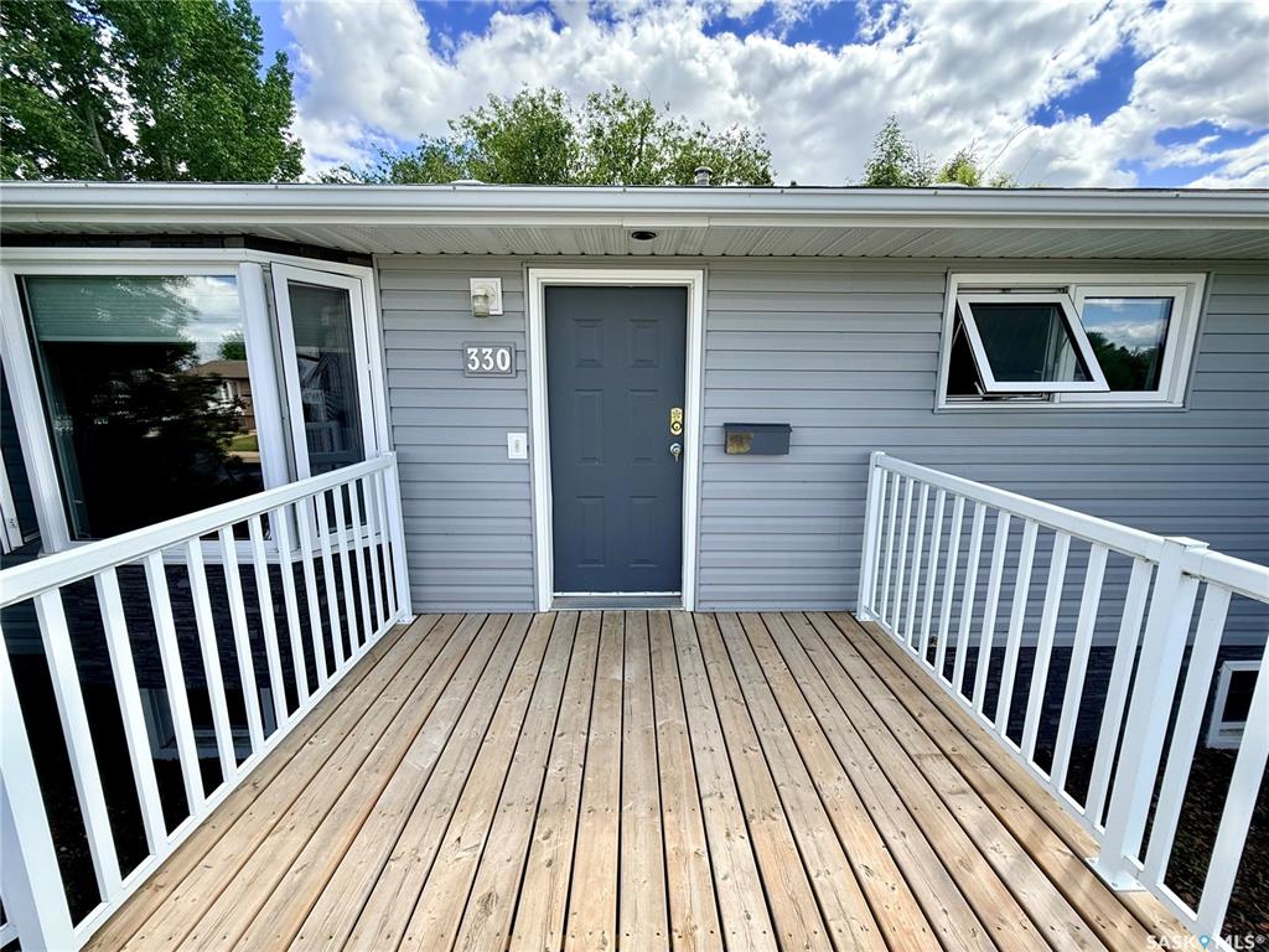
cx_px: 634
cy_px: 476
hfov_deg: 102.1
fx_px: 513
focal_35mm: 14
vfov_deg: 85.7
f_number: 2.2
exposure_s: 1/619
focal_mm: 2.22
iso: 50
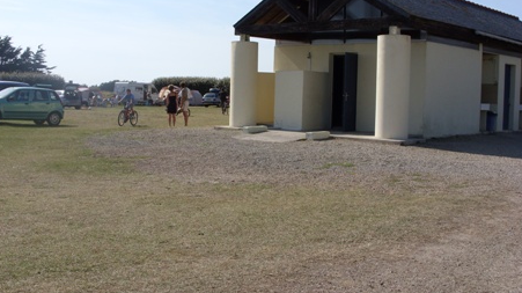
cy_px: 114
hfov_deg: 45.5
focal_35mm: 45
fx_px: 622
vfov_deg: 26.4
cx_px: 251
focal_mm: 6.3
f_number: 4.9
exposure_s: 1/593
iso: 50
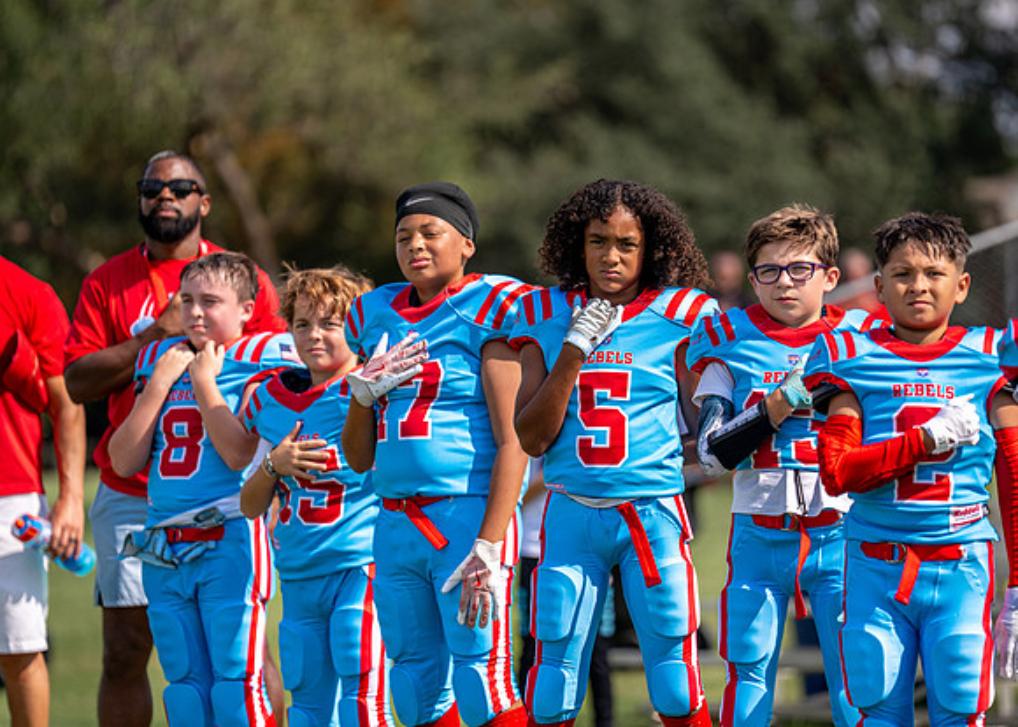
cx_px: 582
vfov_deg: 6.9
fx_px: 6040
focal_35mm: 209
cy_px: 368
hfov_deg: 9.6
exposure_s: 1/2000
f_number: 2.8
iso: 100
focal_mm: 180
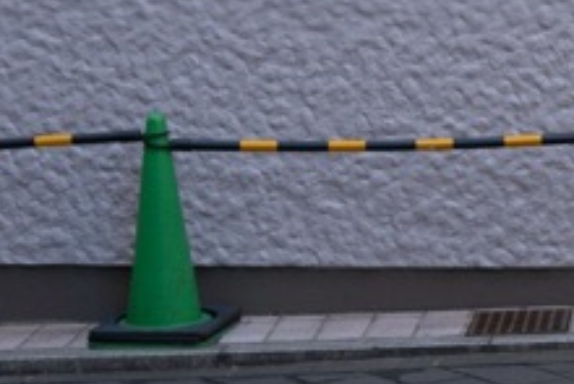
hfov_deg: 10.9
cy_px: -690
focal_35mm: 178
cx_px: 1002
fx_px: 2840
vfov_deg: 7.1
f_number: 3.5
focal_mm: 28
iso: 100
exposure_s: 1/125
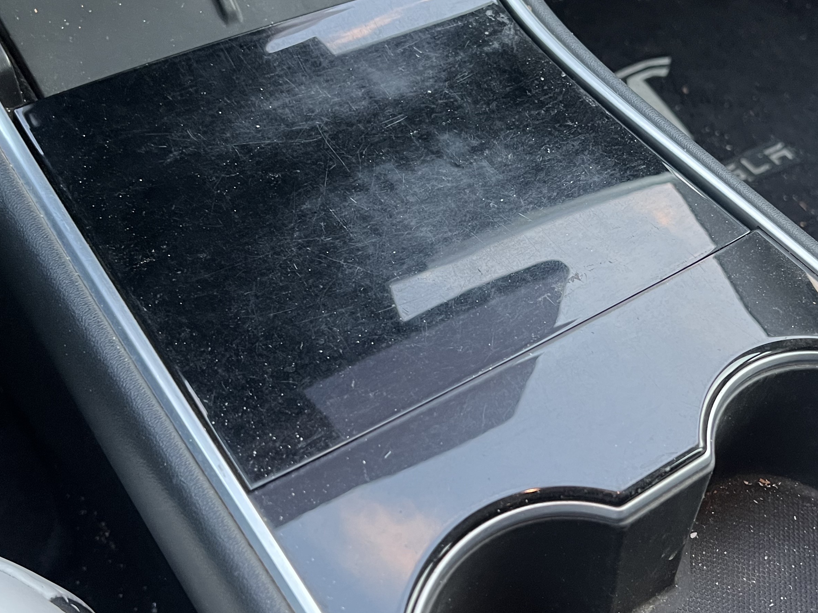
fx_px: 1040
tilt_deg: -50.4
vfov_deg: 32.8
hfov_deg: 42.8
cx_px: 479
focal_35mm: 44
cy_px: 255
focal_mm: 5.7
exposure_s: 1/52
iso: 320
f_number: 1.5
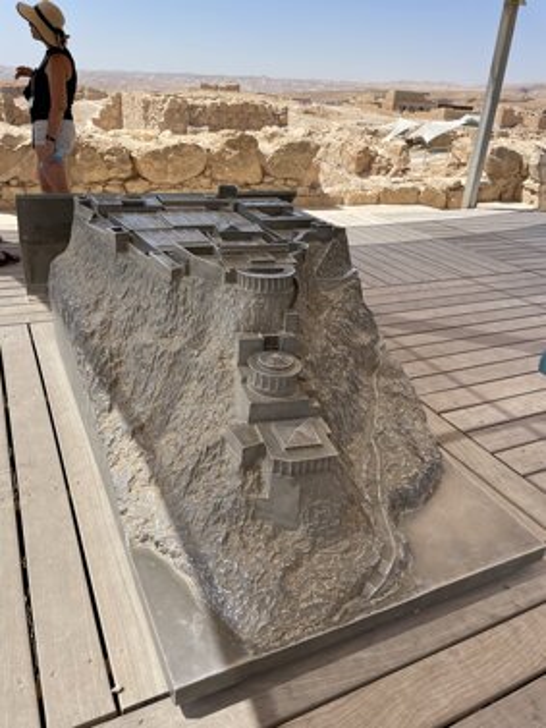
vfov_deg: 67.3
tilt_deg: -24.1
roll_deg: -5.6
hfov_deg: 53.1
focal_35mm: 26
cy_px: 364
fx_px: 546
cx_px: 273
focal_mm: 4.2
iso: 32
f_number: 1.6
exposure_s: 1/2681
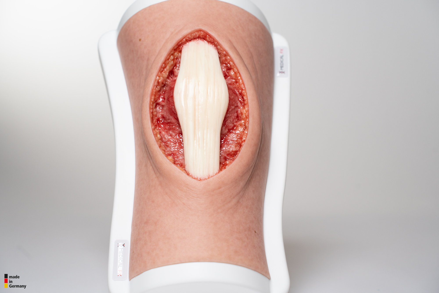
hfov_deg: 27.0
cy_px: 146
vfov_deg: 18.2
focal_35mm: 75
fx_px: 914
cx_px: 220
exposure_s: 1/100
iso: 400
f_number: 6.3
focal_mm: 75
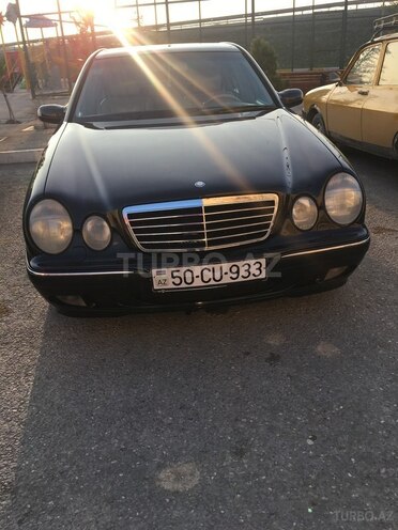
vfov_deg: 61.7
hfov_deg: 48.2
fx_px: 445
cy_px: 265
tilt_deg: -23.0
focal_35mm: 29
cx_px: 199
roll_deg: +2.8
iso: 25
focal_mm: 4.15
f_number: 2.2
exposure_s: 1/371
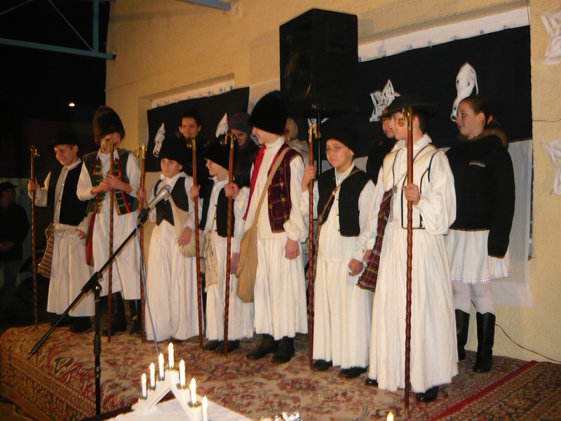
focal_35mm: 33
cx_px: 280
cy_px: 210
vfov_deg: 42.9
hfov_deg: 55.4
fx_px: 535
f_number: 2.8
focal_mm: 5.5
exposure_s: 1/30
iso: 250
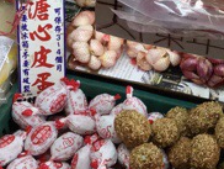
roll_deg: -10.9
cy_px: 17
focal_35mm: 109
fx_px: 706
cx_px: 236
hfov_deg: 17.5
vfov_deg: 13.5
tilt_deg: -44.4
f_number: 2.4
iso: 25
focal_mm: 3.3
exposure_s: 1/30
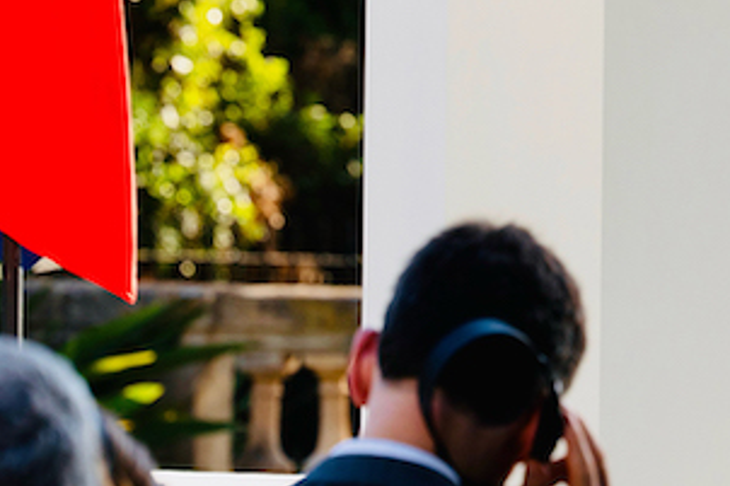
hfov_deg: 4.2
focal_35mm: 489
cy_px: -285
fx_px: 9910
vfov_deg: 2.8
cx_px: 782
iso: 320
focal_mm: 125
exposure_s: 1/800
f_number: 4
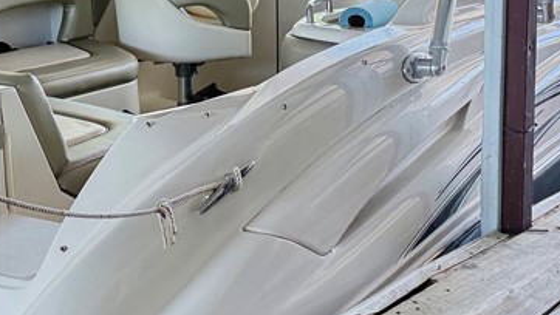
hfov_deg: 27.9
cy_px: -3
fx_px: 1099
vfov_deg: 16.0
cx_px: 101
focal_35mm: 74
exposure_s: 1/103
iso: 200
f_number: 1.78
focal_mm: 6.76
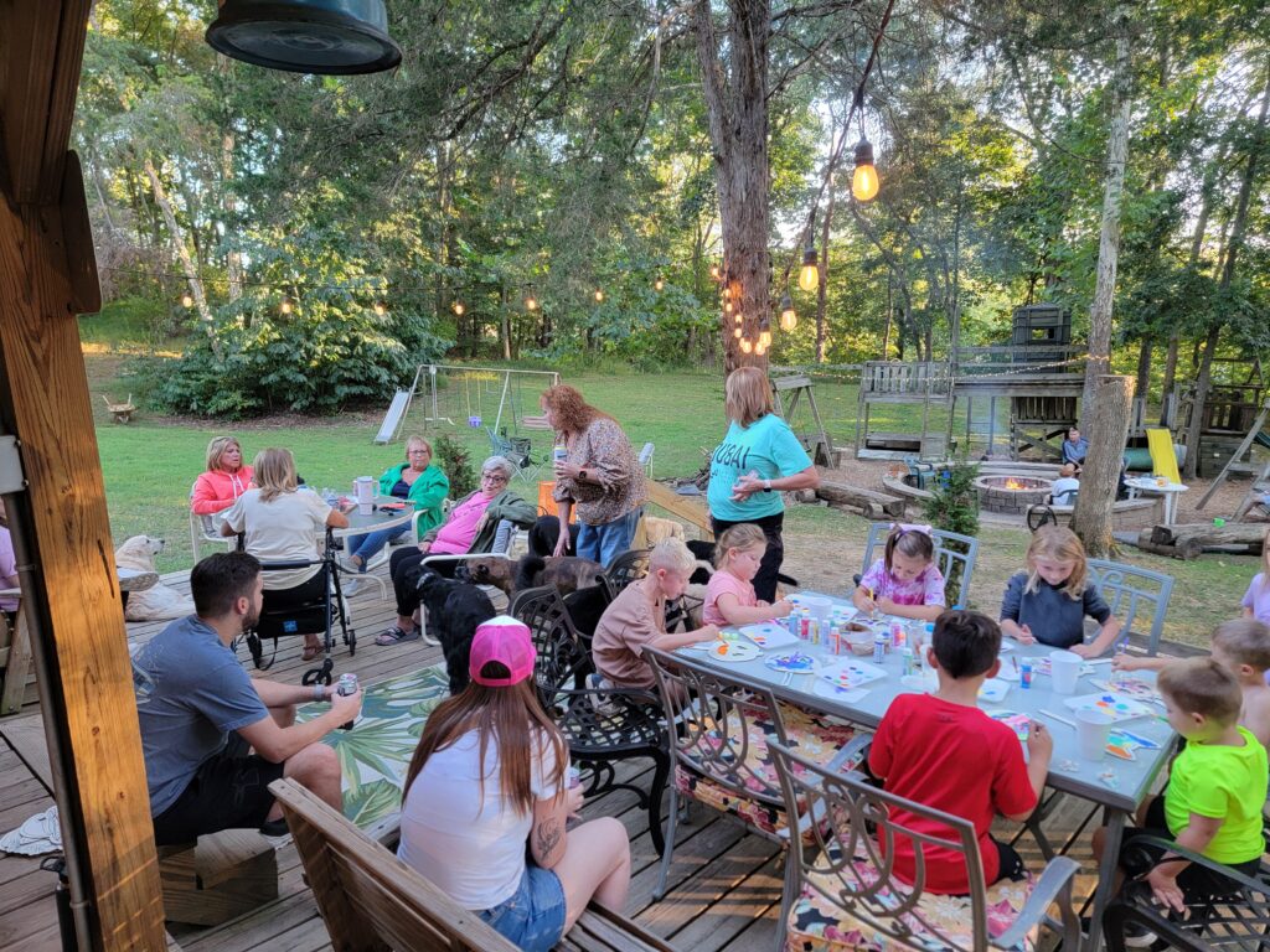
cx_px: 635
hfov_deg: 71.6
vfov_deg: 56.8
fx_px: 881
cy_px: 476
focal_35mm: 24
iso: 250
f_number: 1.8
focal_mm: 6.7
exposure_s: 1/120
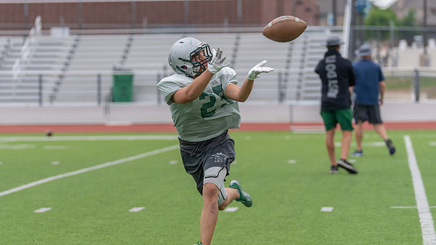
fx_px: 2174
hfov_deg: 11.4
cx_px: 173
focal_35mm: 188
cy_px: 110
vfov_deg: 6.5
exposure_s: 1/1250
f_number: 3.5
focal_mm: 148
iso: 160
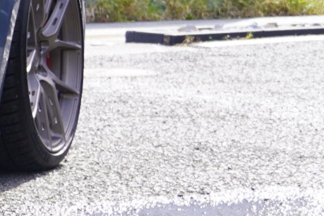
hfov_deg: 9.5
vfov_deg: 6.9
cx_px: -364
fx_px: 1800
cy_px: 144
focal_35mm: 200
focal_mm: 30
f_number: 6.3
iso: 100
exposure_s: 1/100
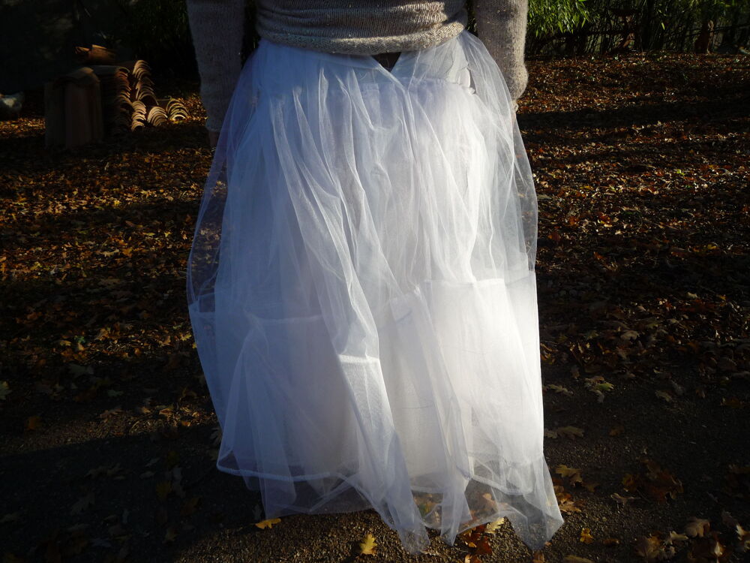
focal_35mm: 30
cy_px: 282
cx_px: 375
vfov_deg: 46.8
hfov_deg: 60.0
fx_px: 650
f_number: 4
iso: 100
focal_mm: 5.2
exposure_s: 1/400
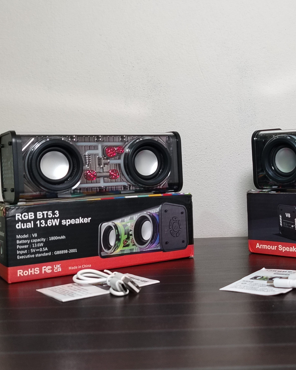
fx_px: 536
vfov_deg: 38.0
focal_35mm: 49
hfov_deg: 30.4
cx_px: 217
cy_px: 188
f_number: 1.75
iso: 674
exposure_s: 1/33.3
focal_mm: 5.25
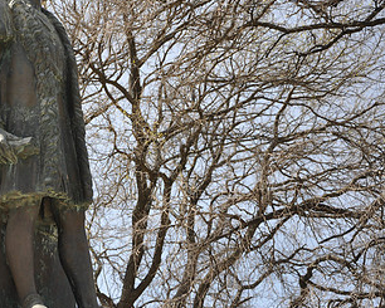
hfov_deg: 16.9
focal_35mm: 112
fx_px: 1277
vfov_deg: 13.8
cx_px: 39
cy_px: 115
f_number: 5.6
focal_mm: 42
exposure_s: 1/125
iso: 200
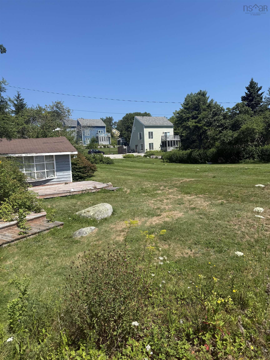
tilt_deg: -3.4
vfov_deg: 71.6
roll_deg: +3.6
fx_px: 250
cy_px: 180
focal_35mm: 24
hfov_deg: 56.8
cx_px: 135
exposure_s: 1/4167
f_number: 1.78
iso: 80
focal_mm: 6.76
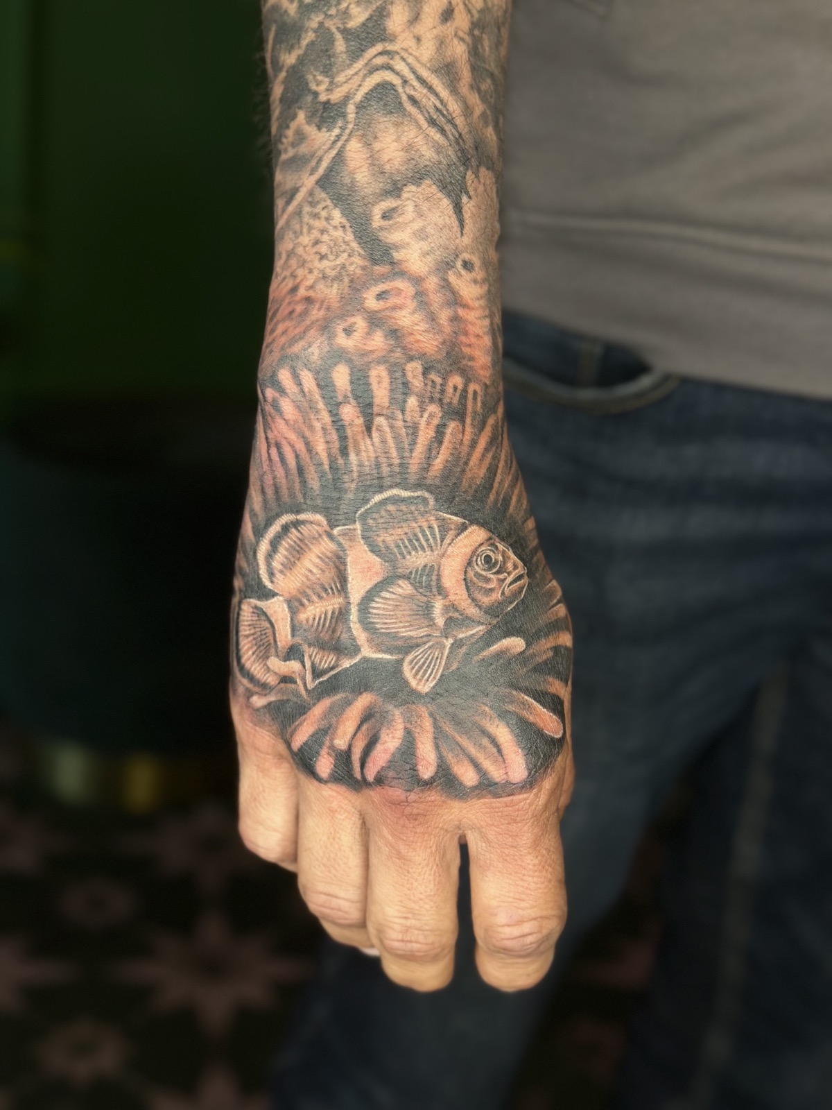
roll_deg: -8.3
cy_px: 555
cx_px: 416
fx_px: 1538
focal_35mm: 48
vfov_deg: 39.7
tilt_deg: -19.3
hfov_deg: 30.3
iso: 80
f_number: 1.78
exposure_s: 1/193
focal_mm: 6.86
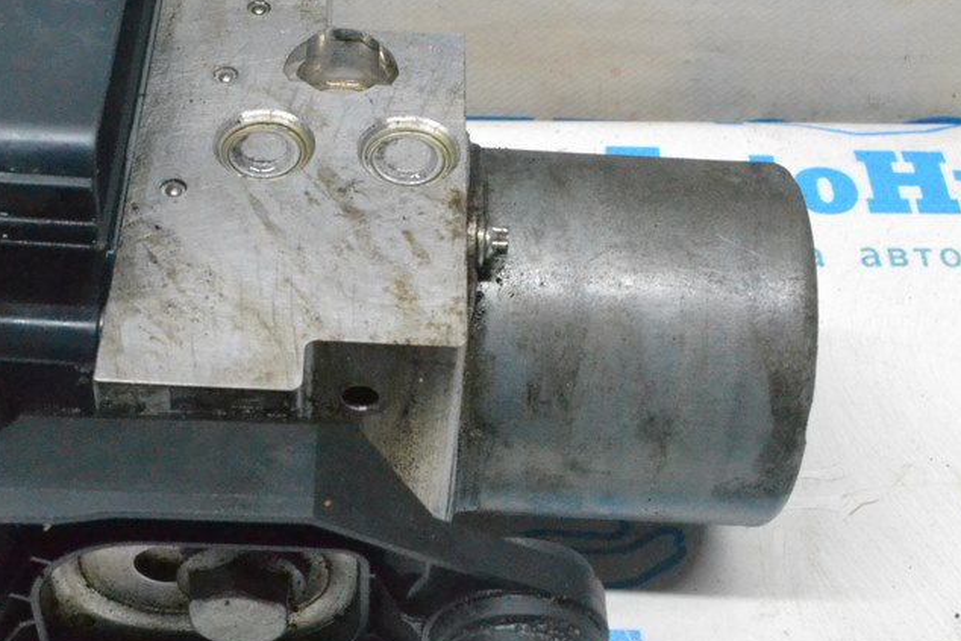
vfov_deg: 21.6
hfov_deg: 31.6
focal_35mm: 63
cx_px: 321
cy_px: 283
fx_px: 1682
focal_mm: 26
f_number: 10
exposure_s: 1/125
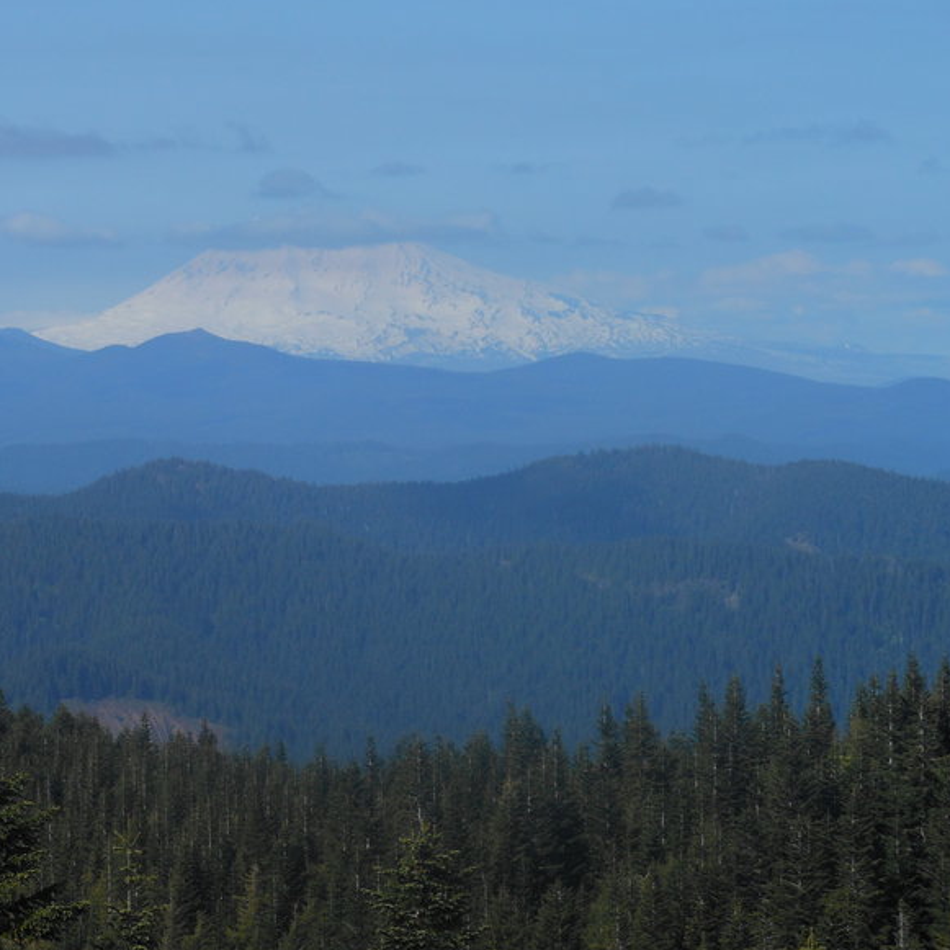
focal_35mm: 174
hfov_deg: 10.0
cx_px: 304
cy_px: 431
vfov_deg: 10.0
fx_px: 5403
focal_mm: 22.6
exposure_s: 1/800
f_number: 5
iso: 80
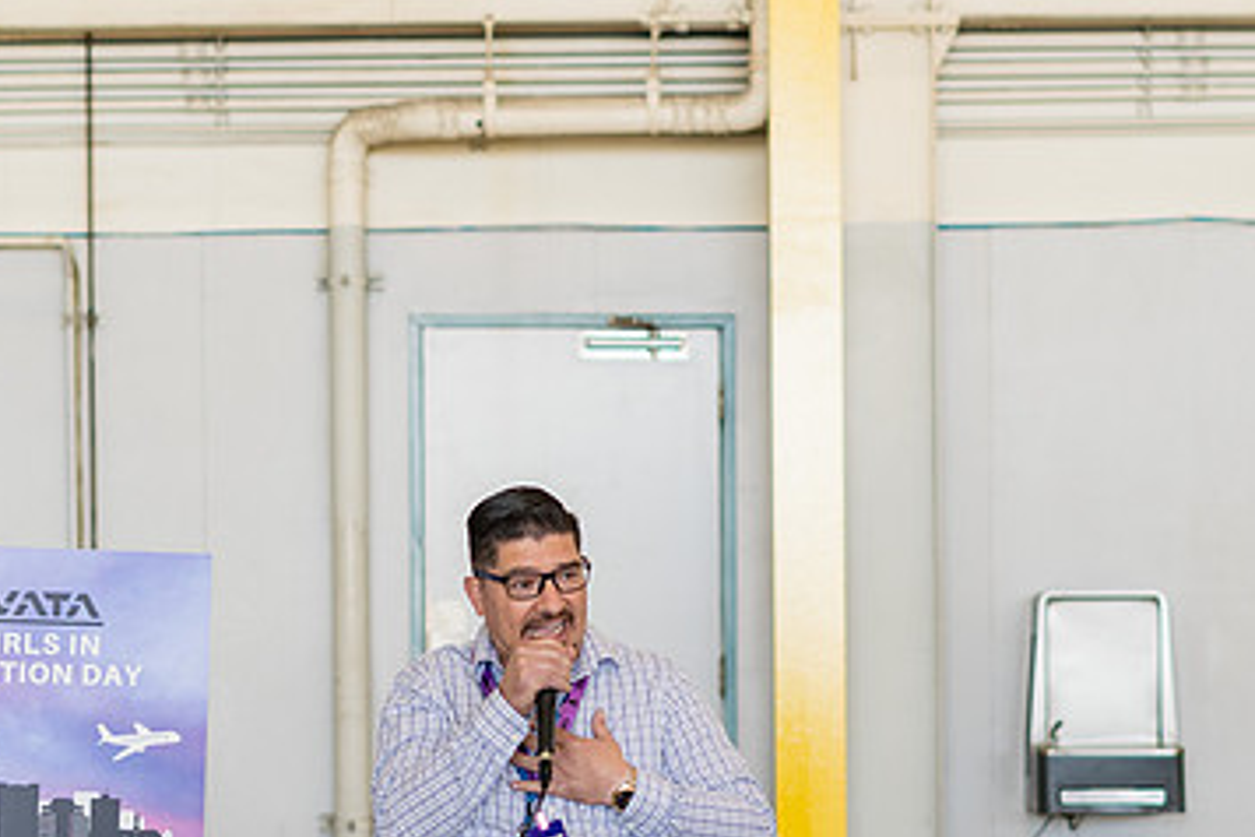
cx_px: 601
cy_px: 649
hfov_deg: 16.8
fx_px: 4253
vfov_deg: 11.2
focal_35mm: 122
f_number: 2.2
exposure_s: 1/320
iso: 250
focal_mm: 50
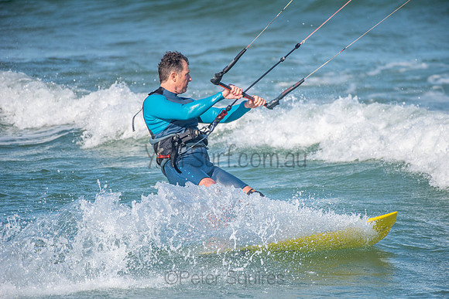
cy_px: 150
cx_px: 224
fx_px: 6237
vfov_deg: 2.8
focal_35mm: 500
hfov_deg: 4.1
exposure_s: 1/4000
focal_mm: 500
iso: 560
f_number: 5.6
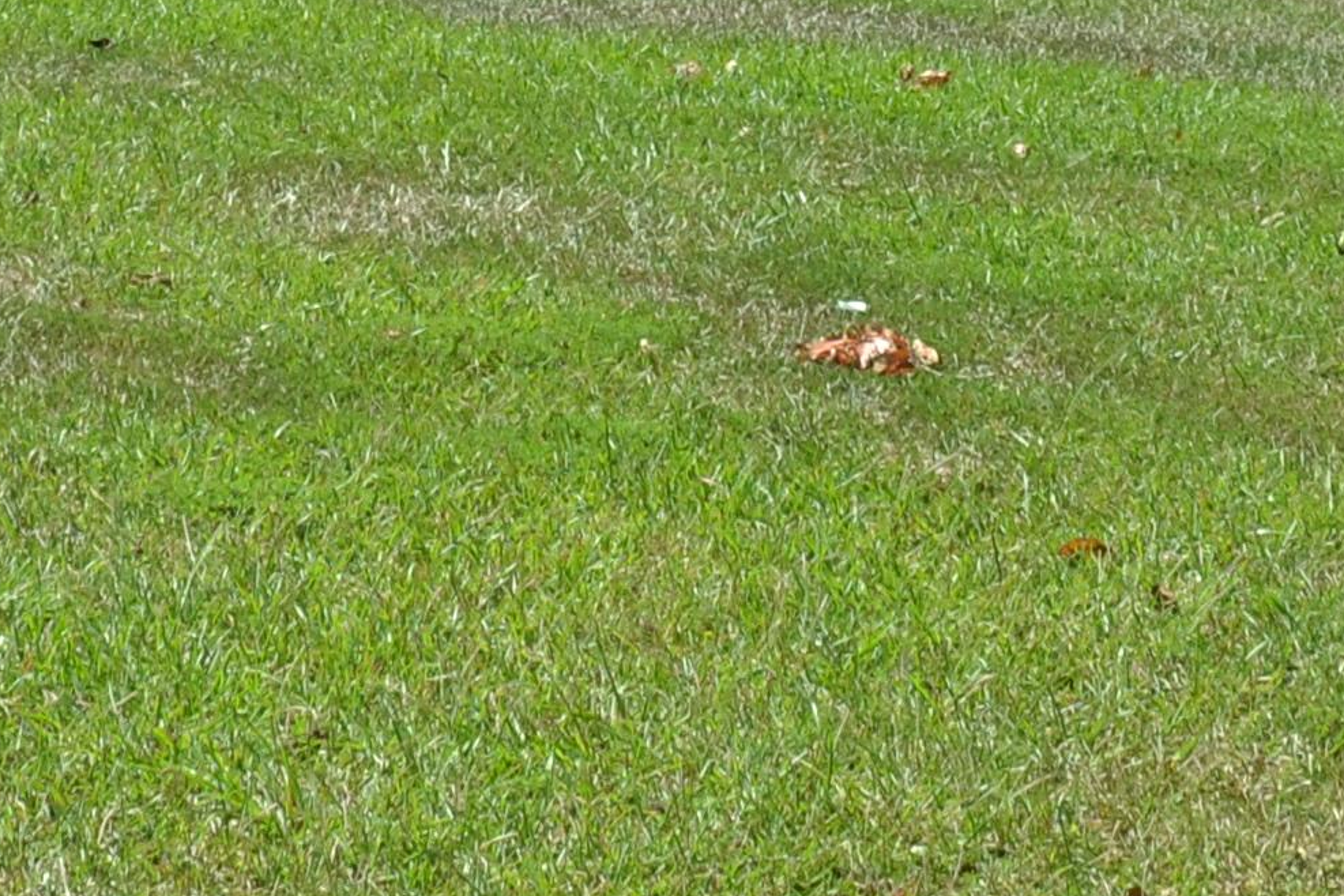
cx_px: 697
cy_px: -1095
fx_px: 4704
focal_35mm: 126
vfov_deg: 9.8
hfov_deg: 16.3
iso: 100
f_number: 7.1
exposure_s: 1/200
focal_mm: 18
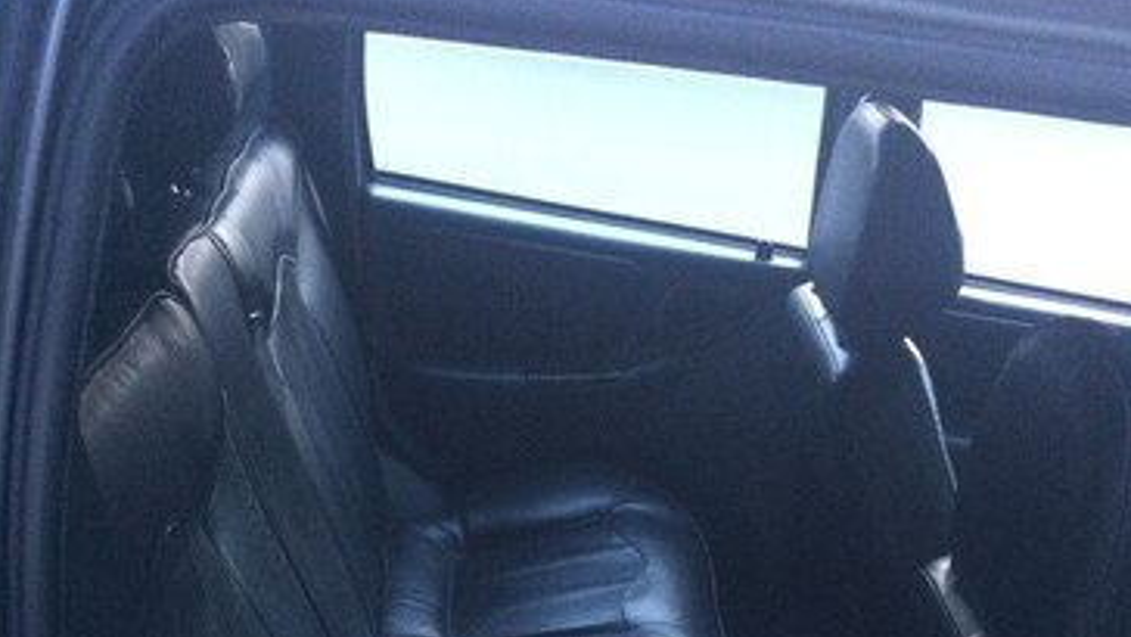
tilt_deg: -33.4
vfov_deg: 25.3
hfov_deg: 47.3
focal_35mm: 43
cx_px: 572
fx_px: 1290
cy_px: 733
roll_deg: -7.5
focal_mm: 4.15
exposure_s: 1/17
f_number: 2.2
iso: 320
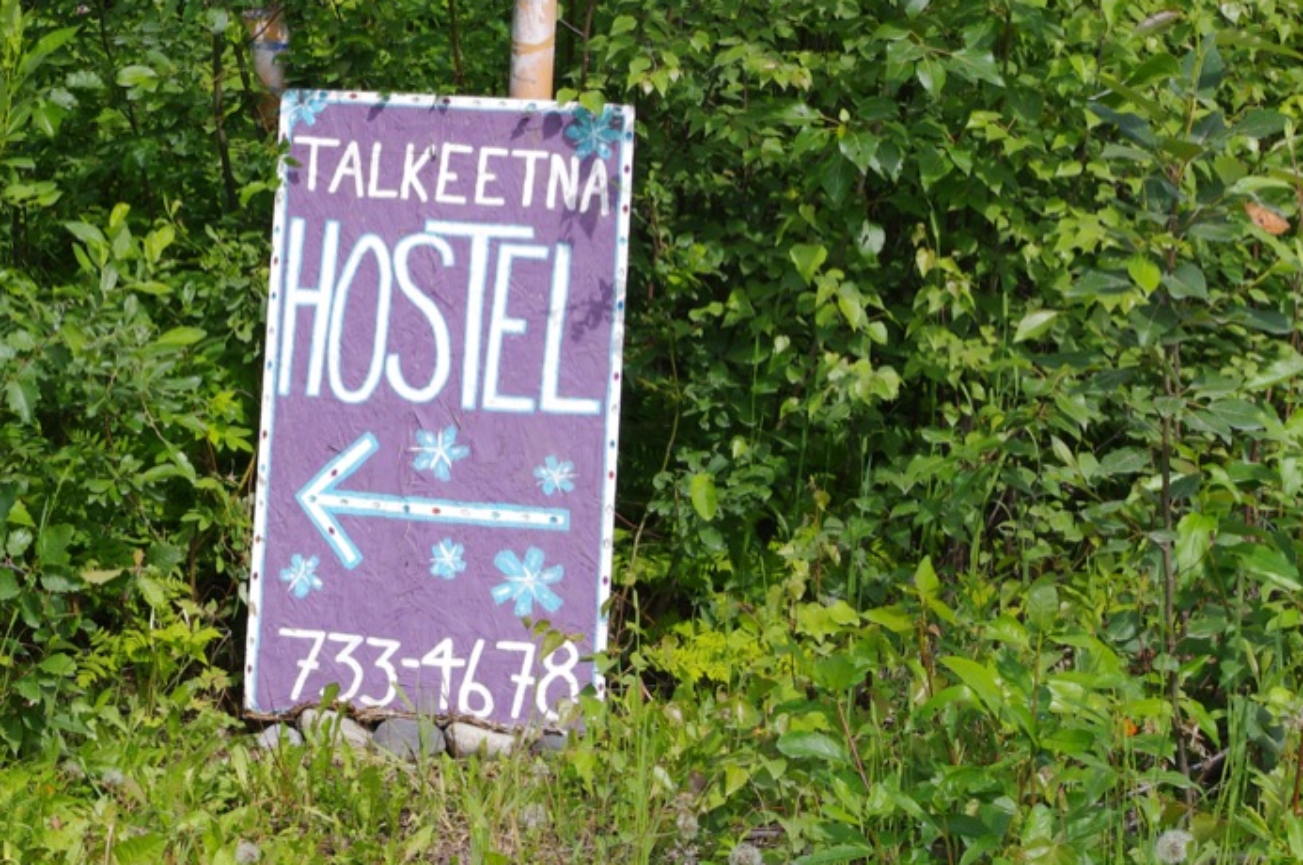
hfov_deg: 15.3
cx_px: 122
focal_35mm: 133
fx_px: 4807
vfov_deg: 10.3
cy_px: 271
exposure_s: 1/200
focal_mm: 47.5
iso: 400
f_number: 11
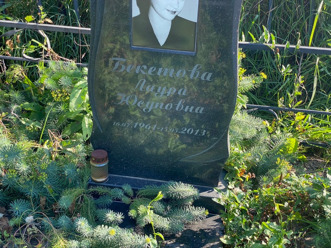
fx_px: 497
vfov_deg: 28.0
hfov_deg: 36.8
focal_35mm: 52
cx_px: 166
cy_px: 124
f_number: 2
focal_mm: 6
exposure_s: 1/227
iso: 20
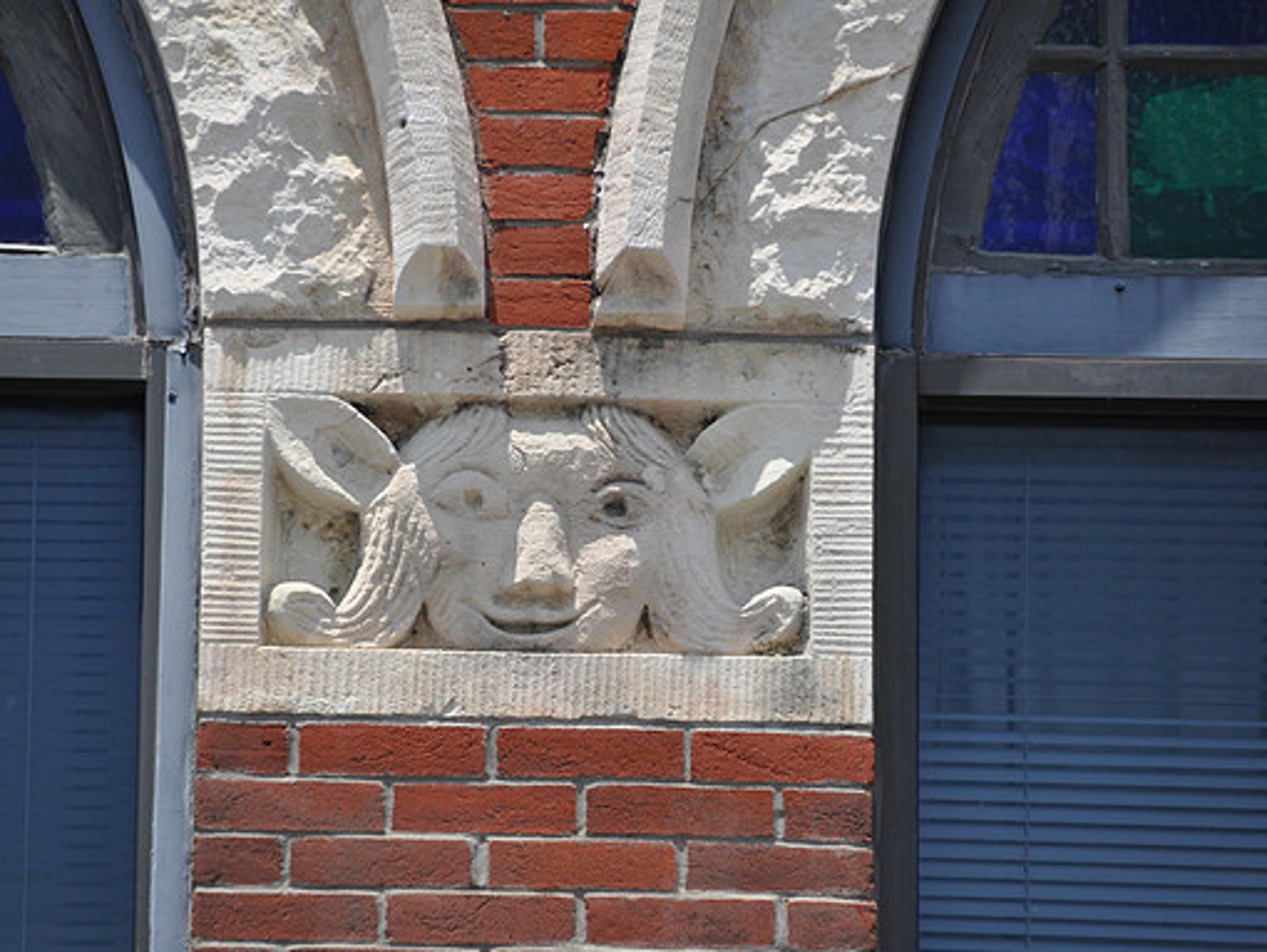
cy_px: 476
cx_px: 601
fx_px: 17980
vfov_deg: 3.0
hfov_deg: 4.0
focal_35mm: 491
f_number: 6.3
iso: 500
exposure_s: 1/1000
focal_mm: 300
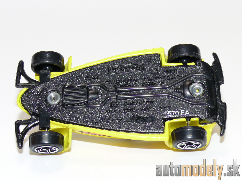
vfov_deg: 14.1
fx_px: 734
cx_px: 121
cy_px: 91
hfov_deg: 18.7
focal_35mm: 105
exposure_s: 1/30
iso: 100
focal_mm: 13.7
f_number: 4
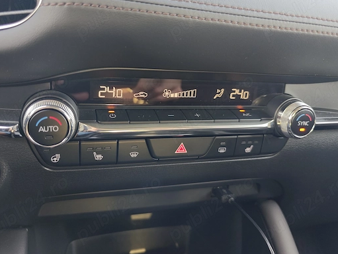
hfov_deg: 65.3
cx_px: 165
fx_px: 264
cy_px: 115
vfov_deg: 51.3
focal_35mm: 27
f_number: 1.6
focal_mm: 6.06
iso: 125
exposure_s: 1/100
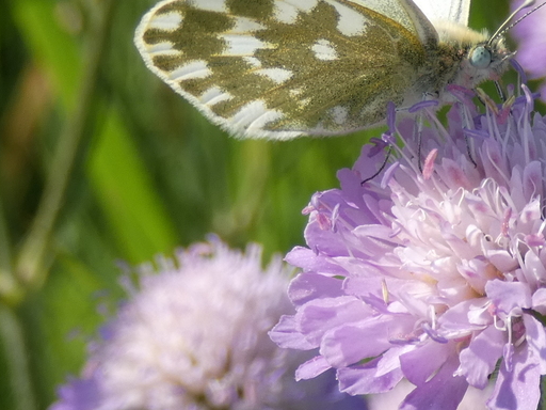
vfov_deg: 12.3
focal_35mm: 120
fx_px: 1893
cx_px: 424
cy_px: 100
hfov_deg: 16.3
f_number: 4.3
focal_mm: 12.9
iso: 80
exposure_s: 1/200
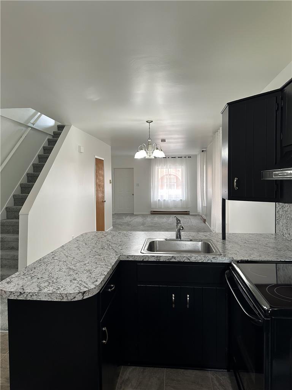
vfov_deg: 71.6
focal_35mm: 24
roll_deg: -0.2
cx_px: 146
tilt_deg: -2.2
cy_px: 195
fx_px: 270
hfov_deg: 56.8
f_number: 1.78
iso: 160
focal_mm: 6.86
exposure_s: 1/60
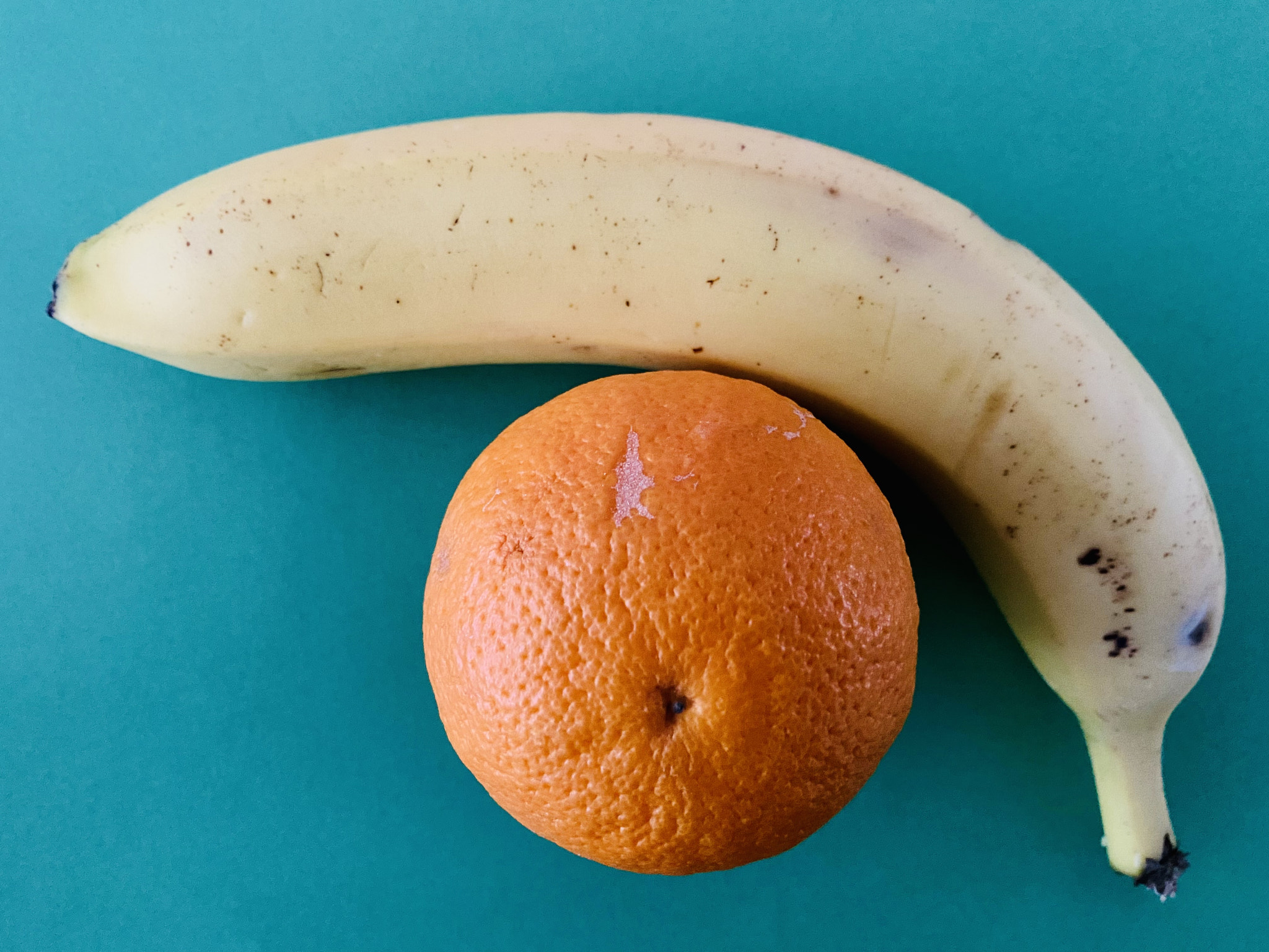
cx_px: 634
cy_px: 476
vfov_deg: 53.1
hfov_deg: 67.3
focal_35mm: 26
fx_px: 953
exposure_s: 1/25
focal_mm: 4.25
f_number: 1.8
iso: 800
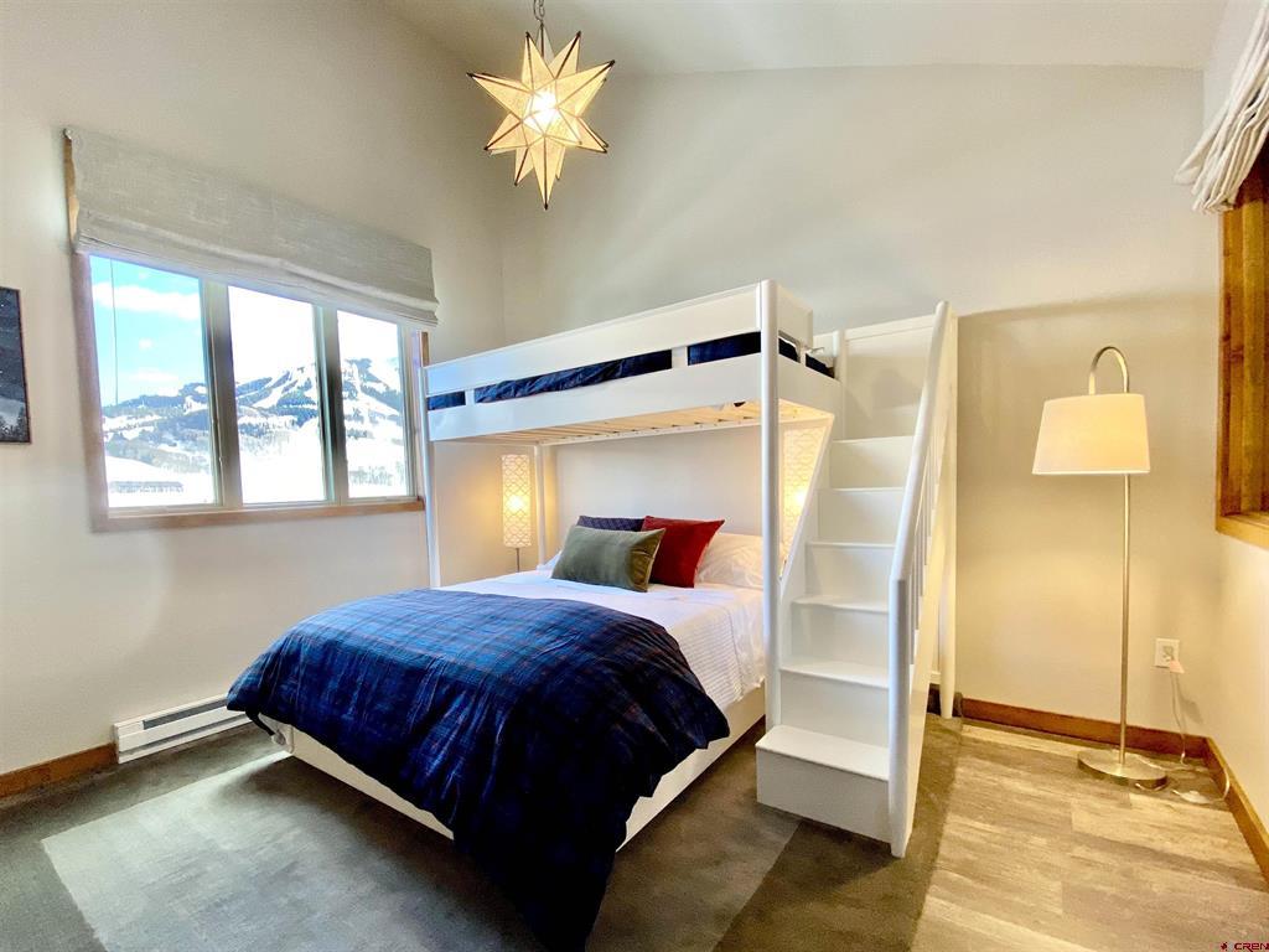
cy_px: 476
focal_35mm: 24
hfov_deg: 71.6
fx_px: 880
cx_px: 634
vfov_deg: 56.8
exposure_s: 1/60
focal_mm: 6.86
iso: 250
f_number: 1.78
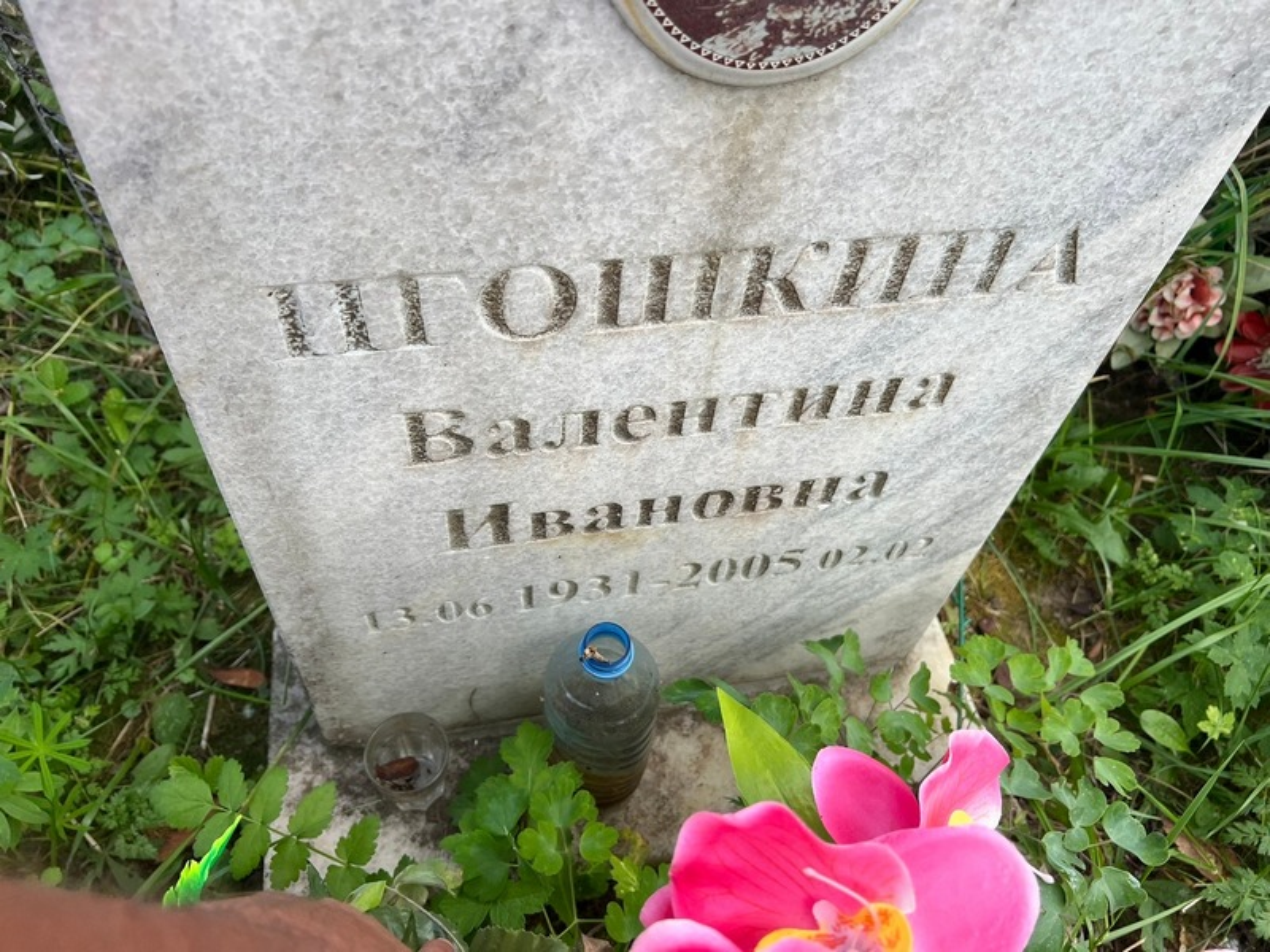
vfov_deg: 53.1
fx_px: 954
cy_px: 476
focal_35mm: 26
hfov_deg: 67.3
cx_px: 635
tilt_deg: -49.8
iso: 50
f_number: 1.5
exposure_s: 1/1029
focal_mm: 5.7
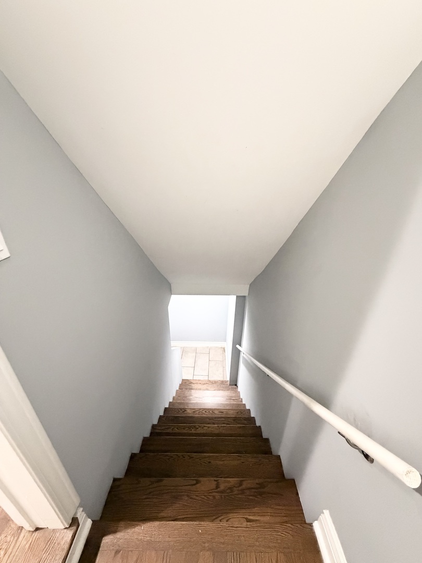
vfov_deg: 102.1
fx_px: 228
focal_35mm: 14
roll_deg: -0.7
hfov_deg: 85.7
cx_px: 211
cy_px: 282
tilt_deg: -26.4
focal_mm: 2.22
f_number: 2.2
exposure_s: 1/60
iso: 1000
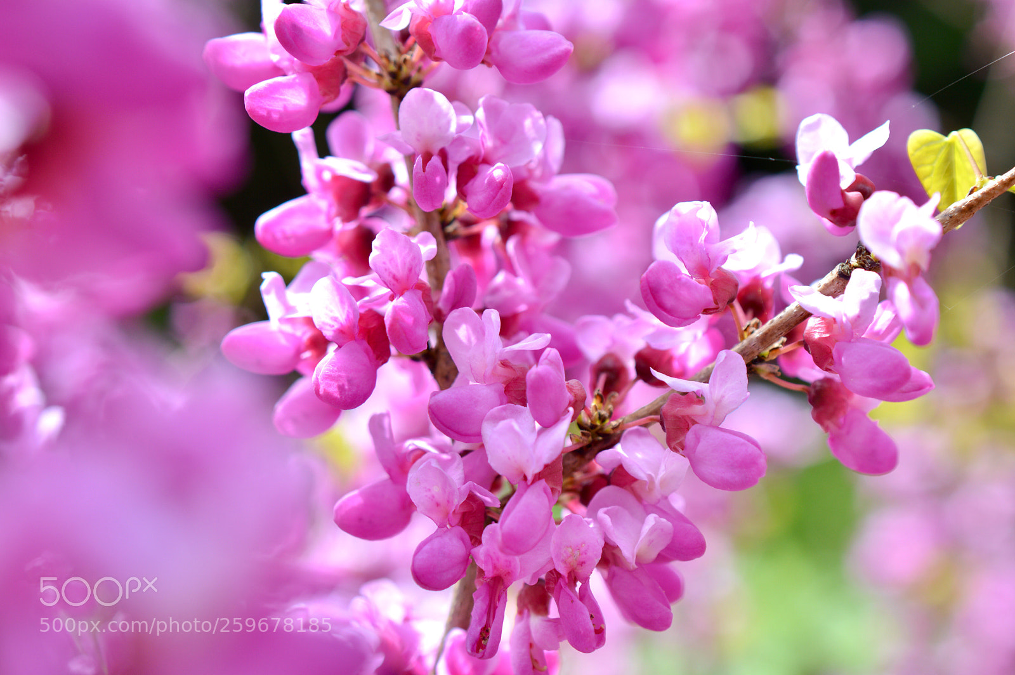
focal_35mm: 60
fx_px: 1690
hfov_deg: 33.4
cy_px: 338
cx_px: 508
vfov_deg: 22.6
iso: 100
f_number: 5.6
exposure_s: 1/250
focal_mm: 40
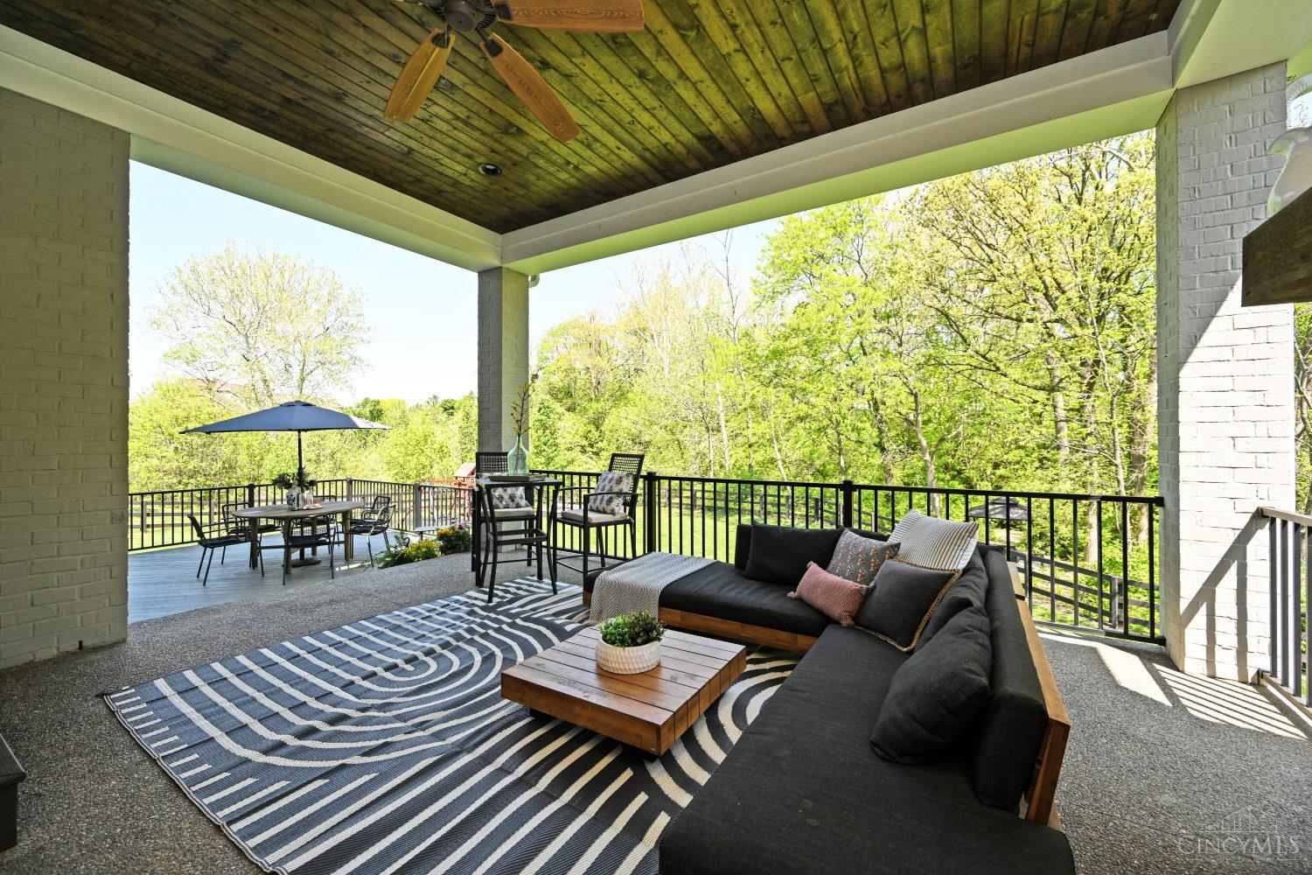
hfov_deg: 104.3
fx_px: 510
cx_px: 656
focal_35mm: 14
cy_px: 438
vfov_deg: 81.2
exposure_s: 1/160
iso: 100
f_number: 6.3
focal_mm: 14
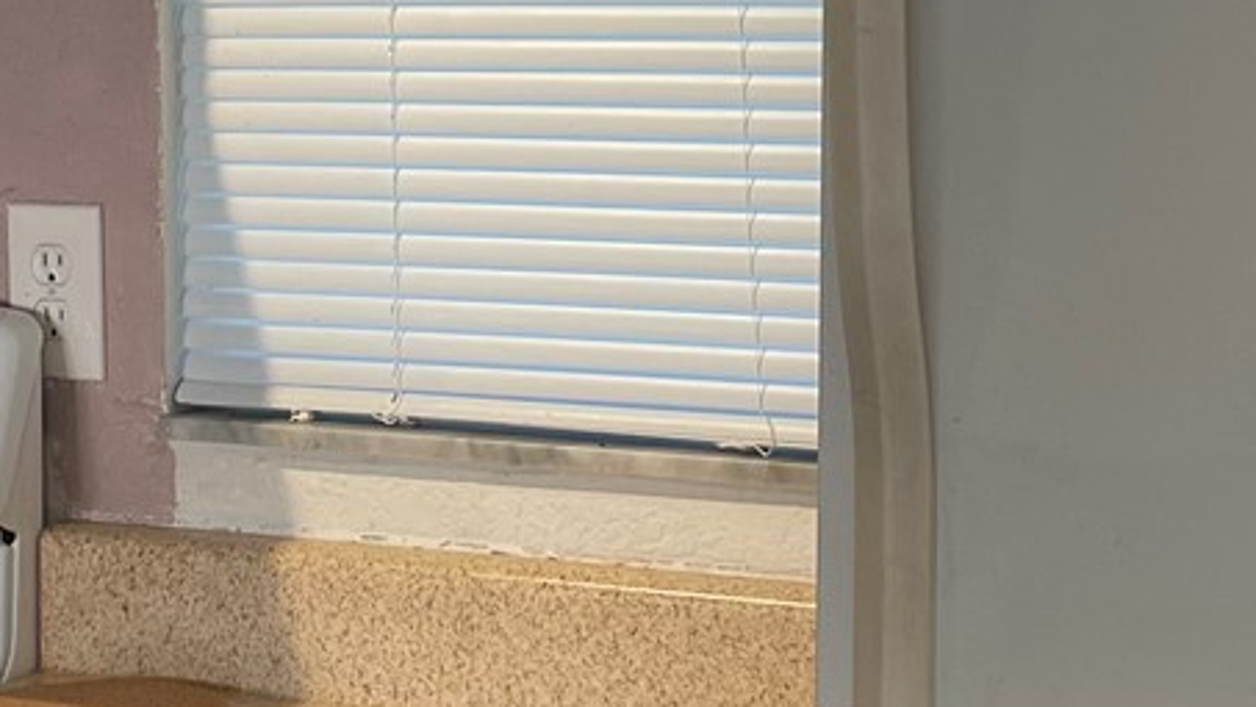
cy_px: 166
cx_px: 635
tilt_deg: -3.4
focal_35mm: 100
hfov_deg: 21.4
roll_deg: +0.8
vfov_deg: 12.1
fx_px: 3331
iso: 80
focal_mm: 4.2
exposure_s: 1/60
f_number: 1.6
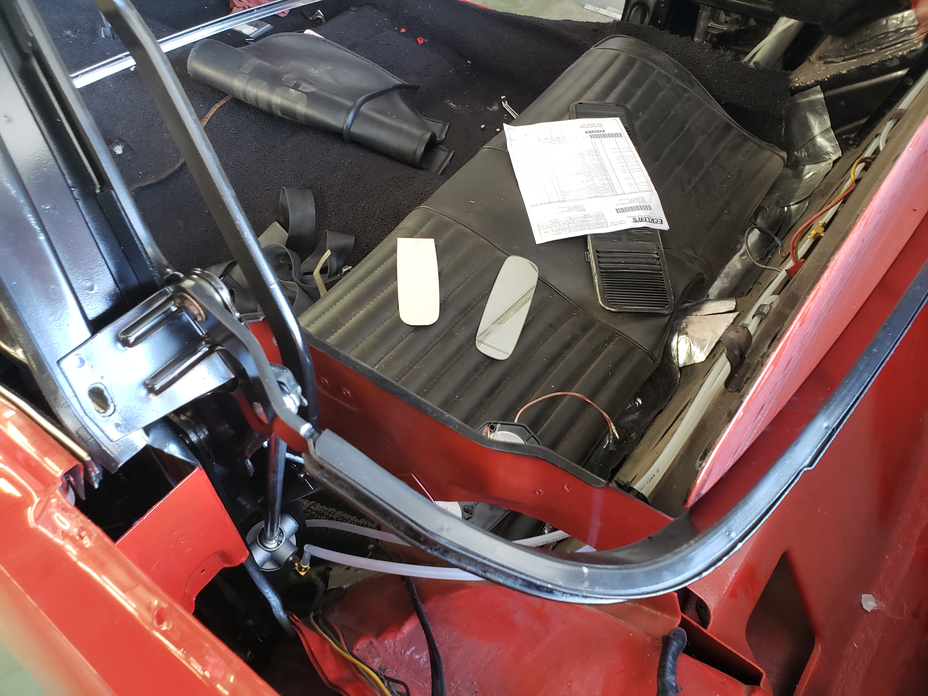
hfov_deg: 67.3
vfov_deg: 53.1
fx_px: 697
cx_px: 464
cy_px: 348
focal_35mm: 26
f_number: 2.4
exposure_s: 1/24
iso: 250
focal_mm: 4.3
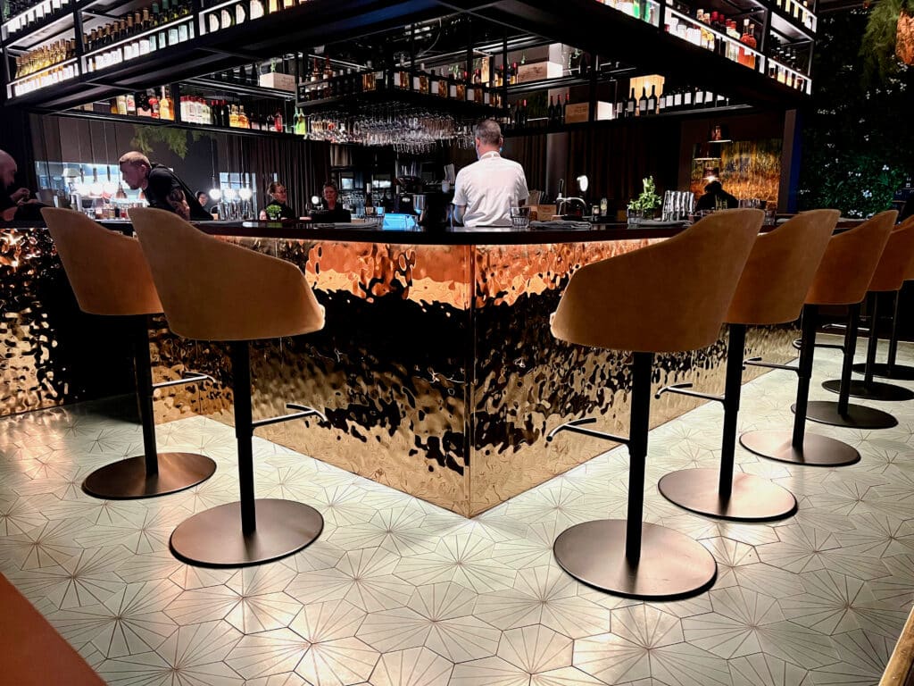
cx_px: 457
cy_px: 343
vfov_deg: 53.1
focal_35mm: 26
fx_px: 687
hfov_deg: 67.3
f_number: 1.5
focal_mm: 5.7
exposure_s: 1/33
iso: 400
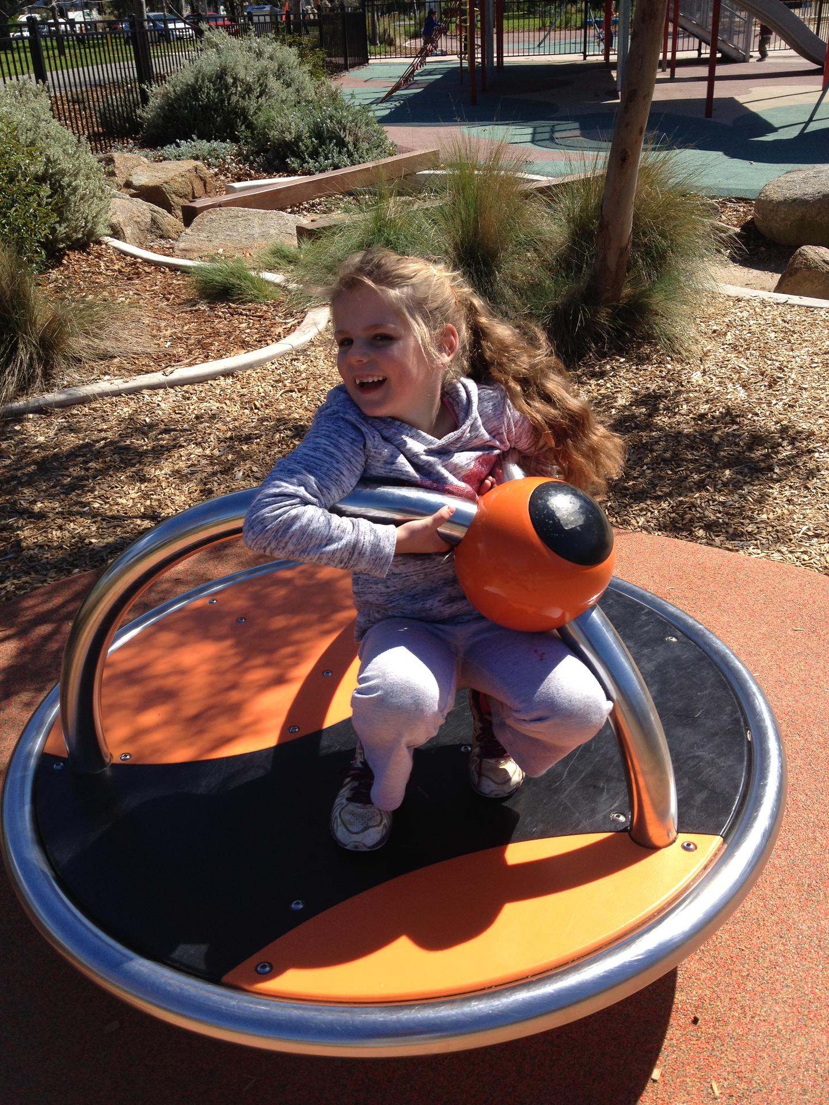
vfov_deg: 52.6
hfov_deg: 40.7
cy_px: 552
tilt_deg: -27.4
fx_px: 1118
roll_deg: +3.4
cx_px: 414
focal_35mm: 35
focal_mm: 4.28
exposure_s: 1/1346
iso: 50
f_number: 2.4
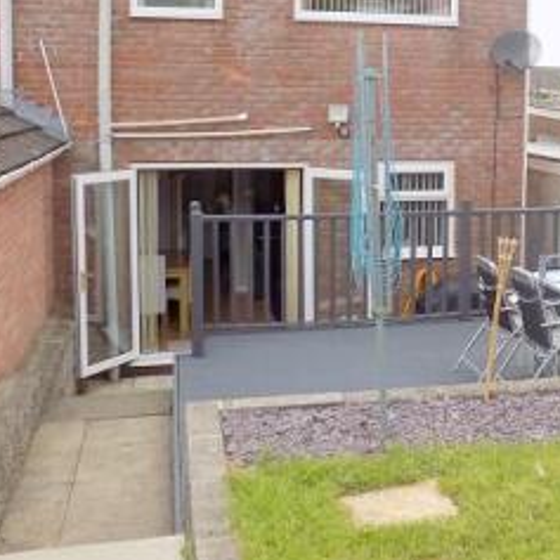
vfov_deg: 33.6
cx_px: 448
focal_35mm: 50
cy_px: 167
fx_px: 915
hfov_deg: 33.1
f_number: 3.1
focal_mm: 4
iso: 80
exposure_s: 1/200
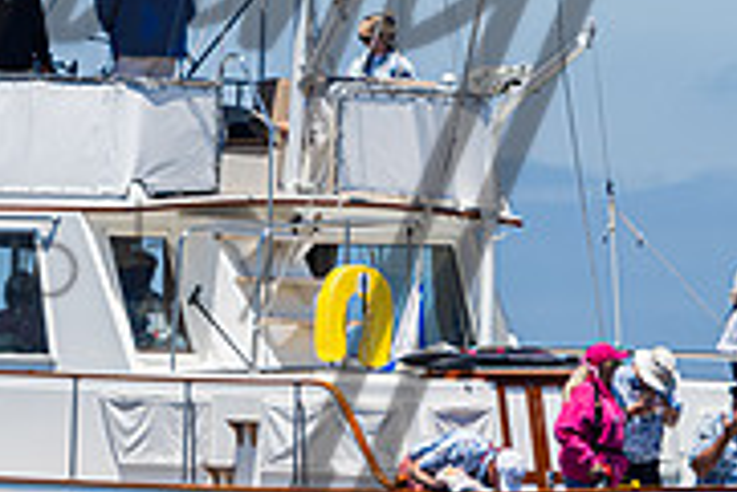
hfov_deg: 3.2
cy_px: -43
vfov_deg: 2.1
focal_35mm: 650
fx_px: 13317
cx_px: 102
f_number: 8
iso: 400
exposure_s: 1/1250
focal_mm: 200
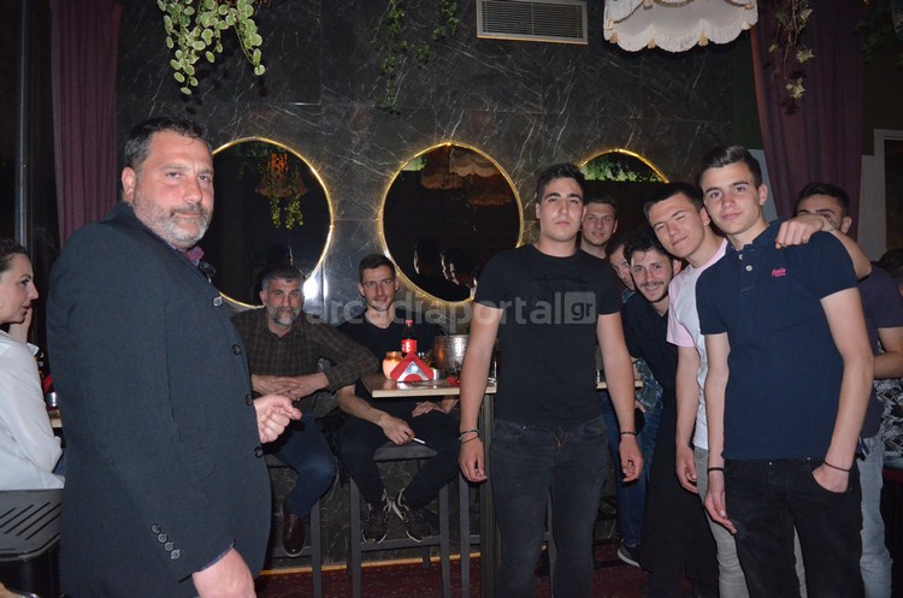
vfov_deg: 47.8
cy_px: 299
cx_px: 452
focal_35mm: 27
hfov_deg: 67.5
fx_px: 676
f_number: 3.5
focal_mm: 18
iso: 3200
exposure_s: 1/60
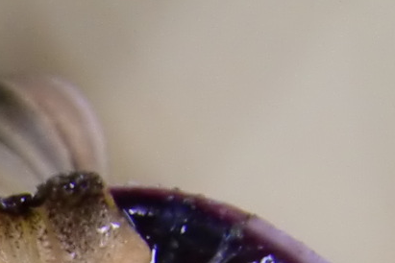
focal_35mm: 145
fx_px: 1591
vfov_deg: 8.3
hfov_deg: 12.6
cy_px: 728
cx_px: -358
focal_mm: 4.9
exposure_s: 1/20
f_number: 2.6
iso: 400
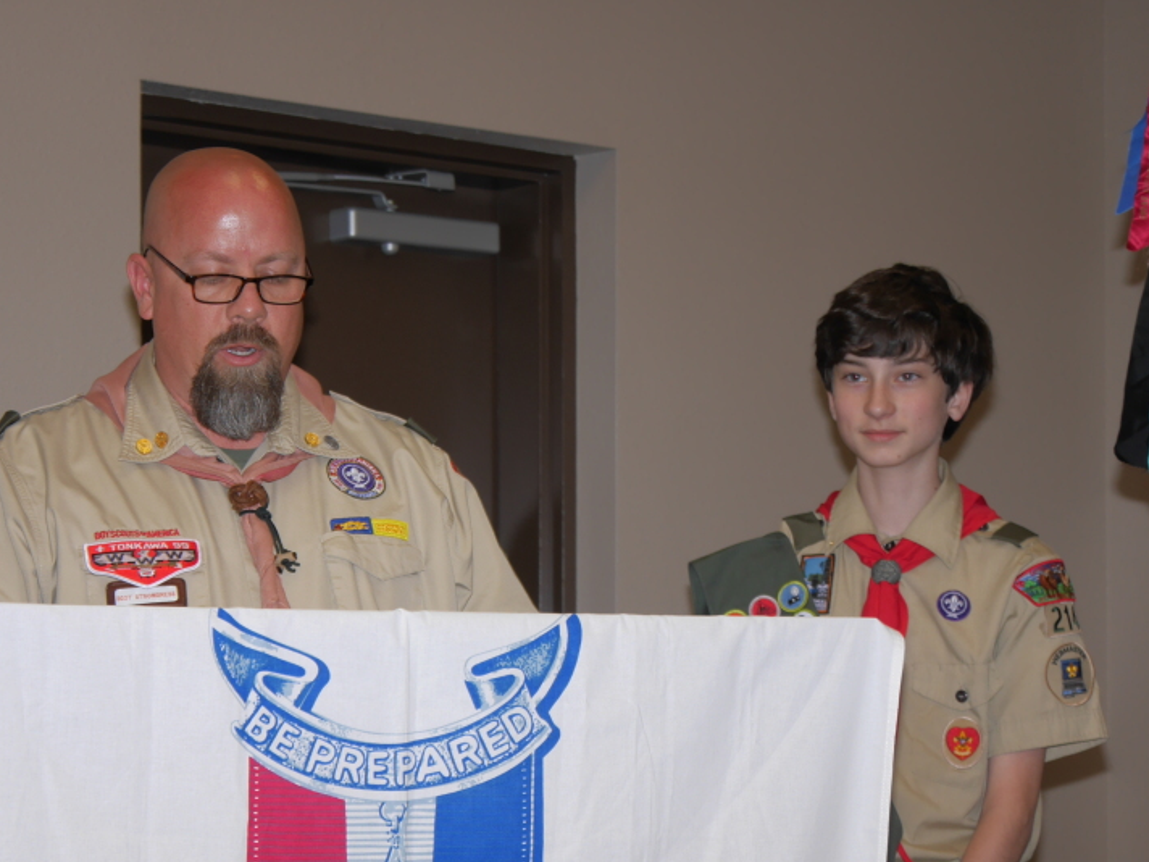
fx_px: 3817
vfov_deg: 12.9
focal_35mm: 115
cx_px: 408
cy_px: 618
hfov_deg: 17.1
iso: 200
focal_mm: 40
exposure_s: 1/60
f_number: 4.7
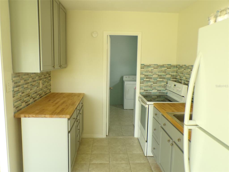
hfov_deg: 63.4
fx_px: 185
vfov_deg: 49.7
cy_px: 86
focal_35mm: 28
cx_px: 114
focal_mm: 5
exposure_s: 1/34
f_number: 3.1
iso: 194
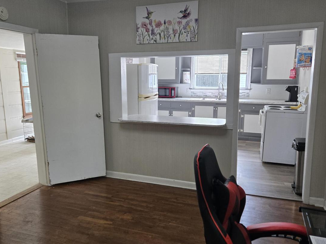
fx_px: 273
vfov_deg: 48.2
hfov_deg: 61.6
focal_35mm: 29
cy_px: 133
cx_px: 155
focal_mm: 5.4
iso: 160
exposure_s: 1/180
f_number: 1.8
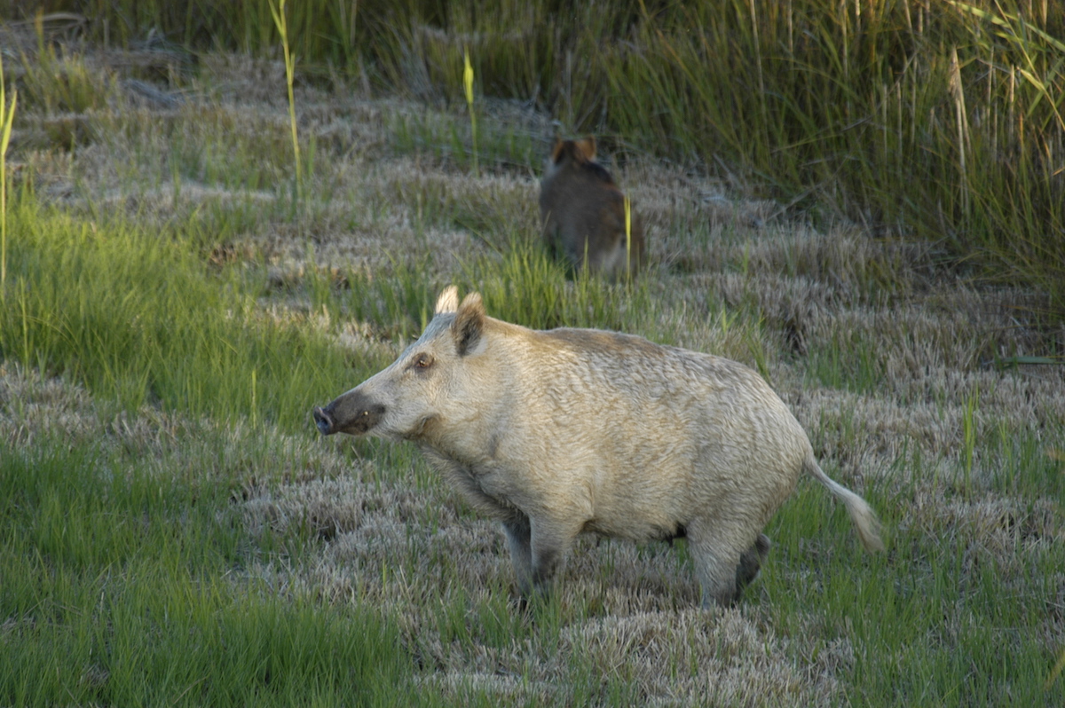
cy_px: 354
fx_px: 17735
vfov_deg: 2.3
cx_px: 532
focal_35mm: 600
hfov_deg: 3.4
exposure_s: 1/90
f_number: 5.6
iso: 200
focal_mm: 400
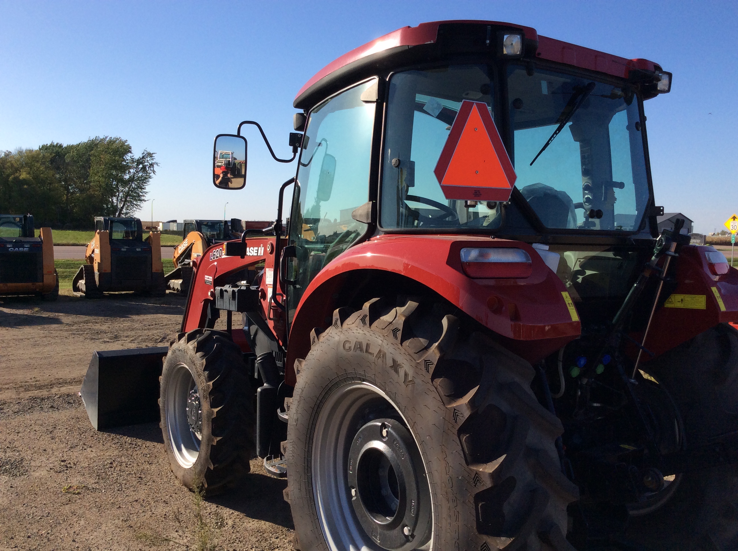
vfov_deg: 44.1
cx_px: 369
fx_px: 681
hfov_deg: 56.9
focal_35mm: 32
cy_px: 276
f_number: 2.4
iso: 32
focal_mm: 3.3
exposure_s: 1/1431
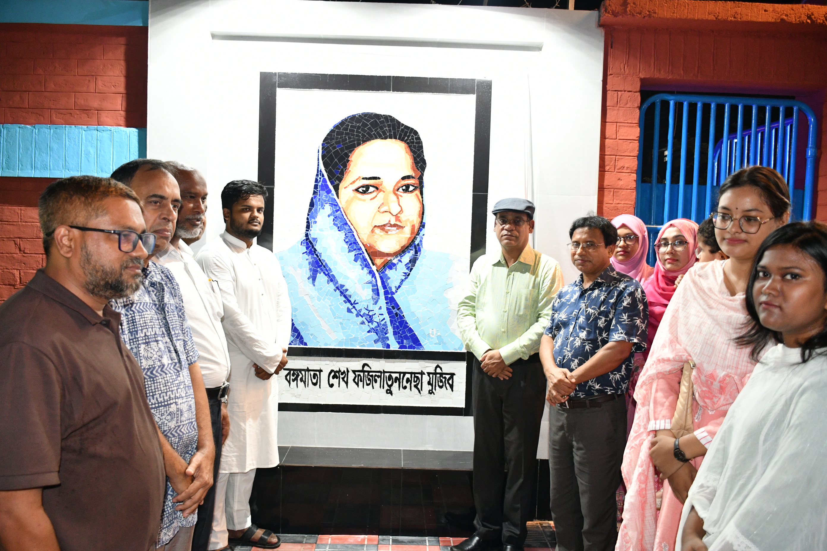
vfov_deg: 47.9
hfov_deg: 67.4
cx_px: 414
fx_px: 620
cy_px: 276
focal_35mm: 27
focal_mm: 18
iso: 1600
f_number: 3.5
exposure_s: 1/25
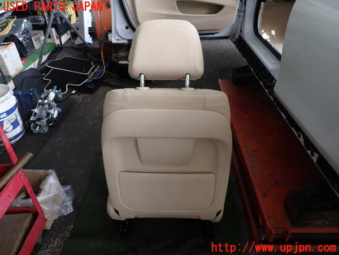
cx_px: 170
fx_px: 245
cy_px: 128
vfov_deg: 54.9
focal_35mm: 25
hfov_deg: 69.4
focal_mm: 4.5
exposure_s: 1/80
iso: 100
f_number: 2.8
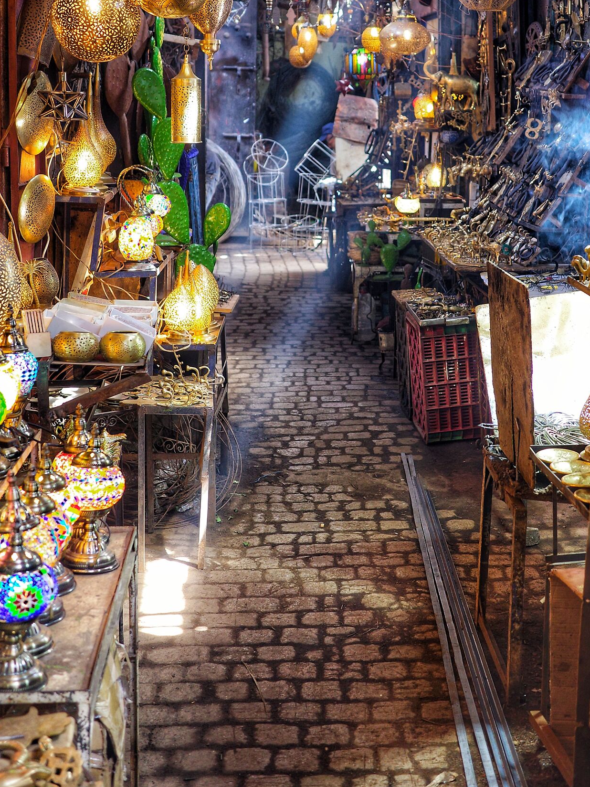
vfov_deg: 33.8
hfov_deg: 26.0
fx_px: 1273
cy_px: 223
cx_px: 371
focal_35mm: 56
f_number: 2.8
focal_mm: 26
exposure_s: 1/40
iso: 500
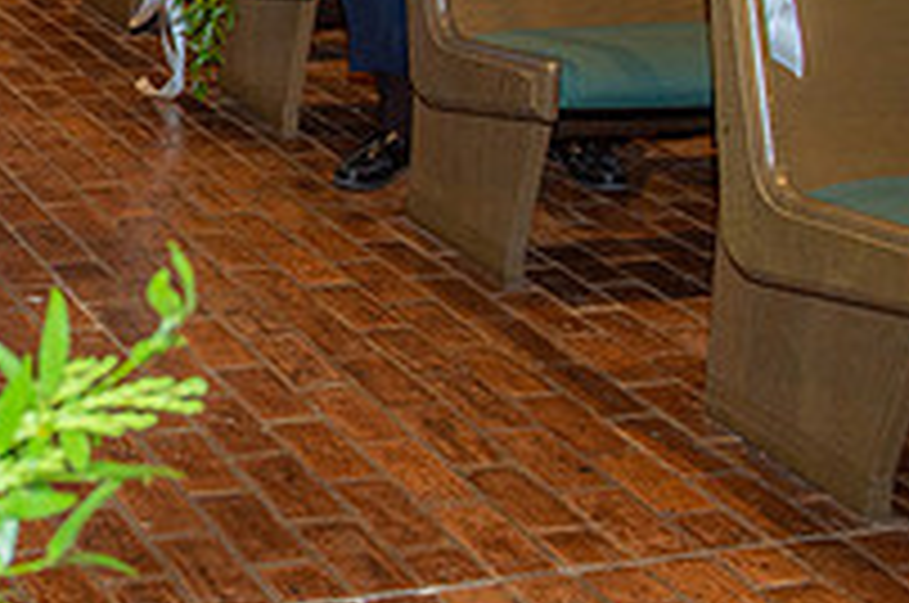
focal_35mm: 89
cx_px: -126
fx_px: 2244
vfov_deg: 14.7
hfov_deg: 21.5
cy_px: -171
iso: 1250
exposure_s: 1/160
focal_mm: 31
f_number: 5.6
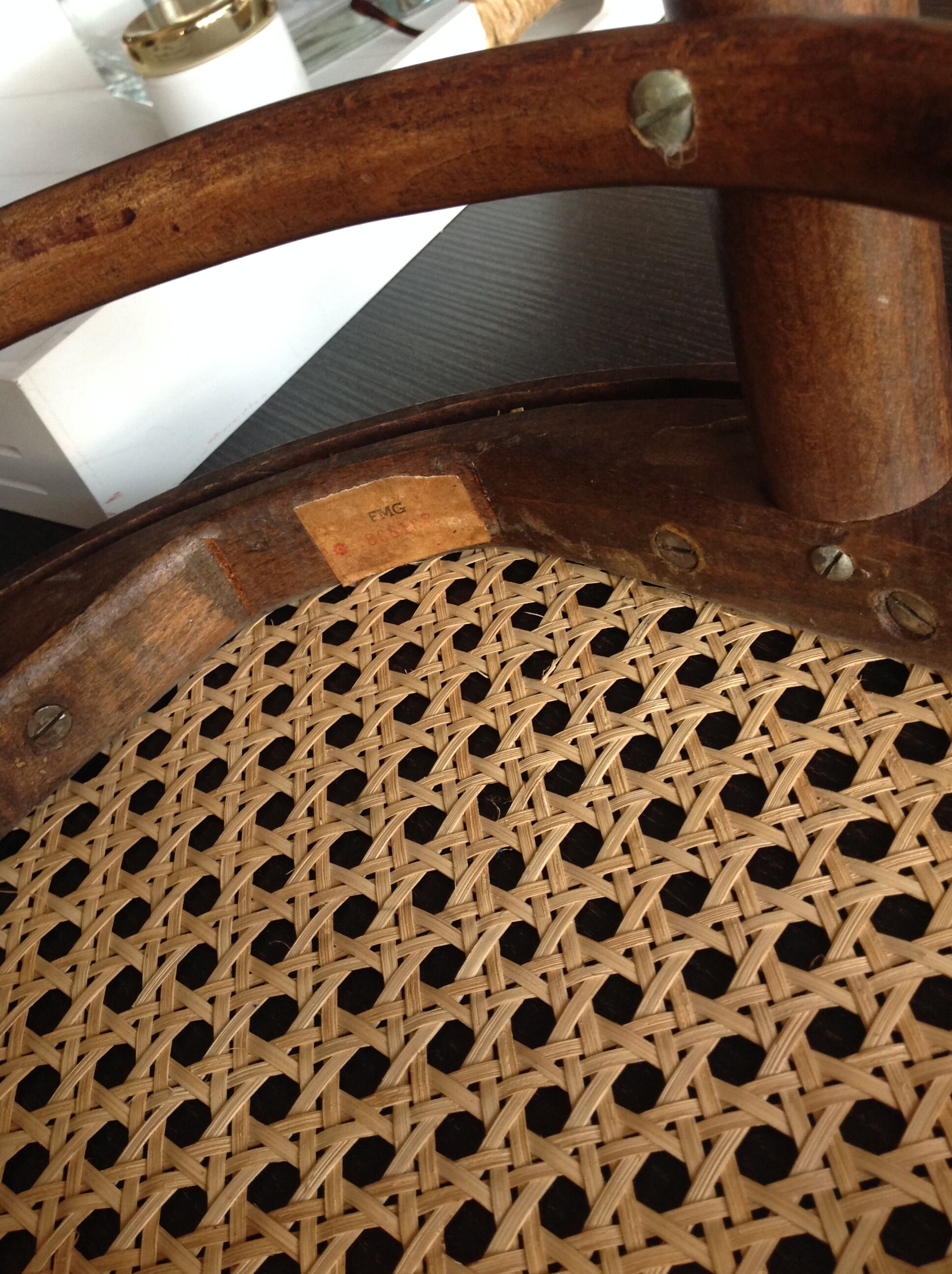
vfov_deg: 52.7
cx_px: 476
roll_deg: +25.4
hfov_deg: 40.6
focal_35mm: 35
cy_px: 637
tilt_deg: -40.0
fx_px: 1287
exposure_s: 1/15
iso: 100
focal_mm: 4.28
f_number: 2.4
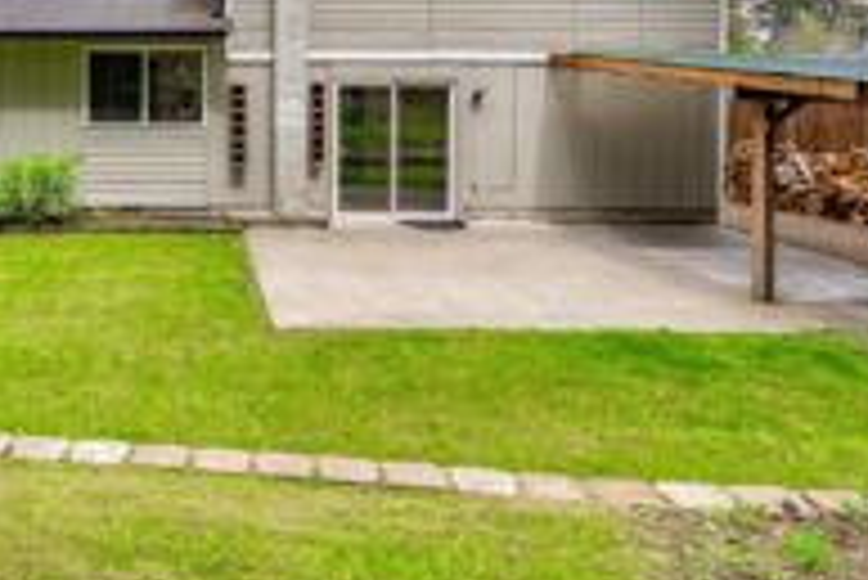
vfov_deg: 42.4
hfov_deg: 58.6
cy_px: 92
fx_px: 700
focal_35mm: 29
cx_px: 171
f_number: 7.1
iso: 80
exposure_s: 1/50
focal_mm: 14
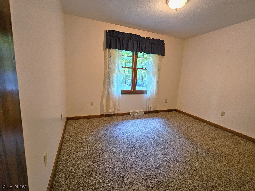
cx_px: 128
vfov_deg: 89.9
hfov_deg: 106.2
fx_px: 96
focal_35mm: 13
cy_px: 96
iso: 500
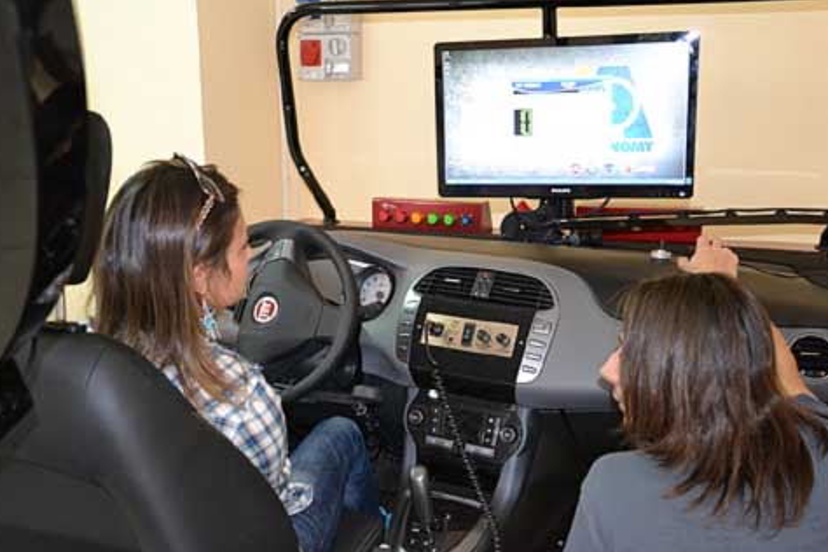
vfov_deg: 33.4
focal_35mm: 40
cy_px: 281
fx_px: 920
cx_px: 412
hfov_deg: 48.5
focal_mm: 26
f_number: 4
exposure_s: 1/60
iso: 2200
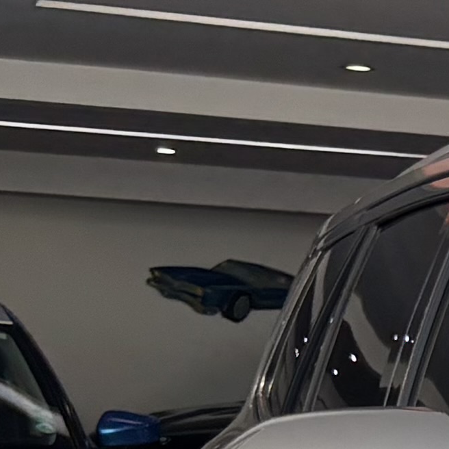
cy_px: 1017
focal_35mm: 200
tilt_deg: -11.7
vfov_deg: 8.2
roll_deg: -3.0
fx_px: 2935
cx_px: 1525
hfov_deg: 7.3
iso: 40
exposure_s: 1/121
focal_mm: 5.96
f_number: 1.6
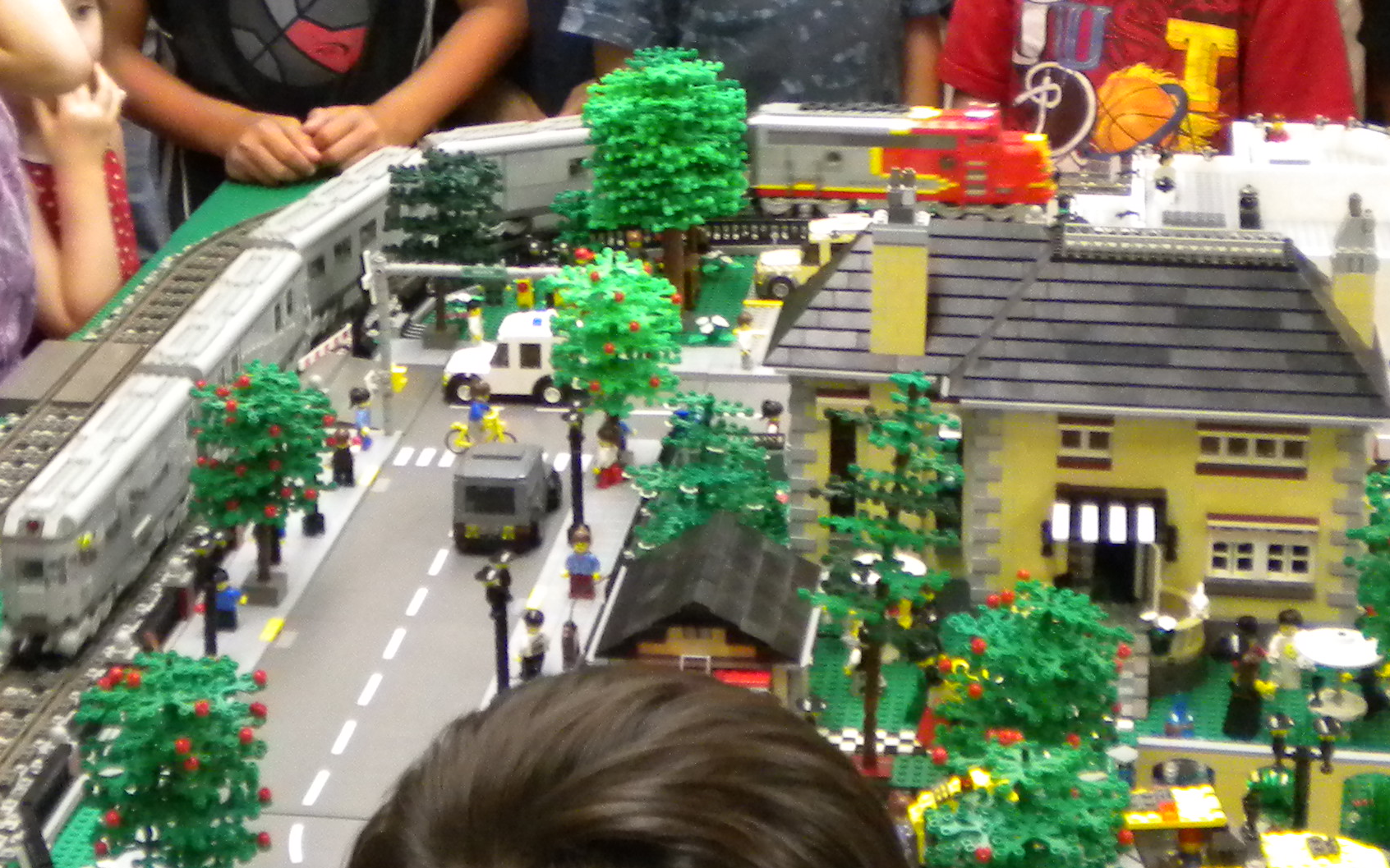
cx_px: 564
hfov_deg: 25.8
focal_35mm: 80
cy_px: 13
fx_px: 3030
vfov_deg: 16.0
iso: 400
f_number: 3.1
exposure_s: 1/37.6
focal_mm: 6.3
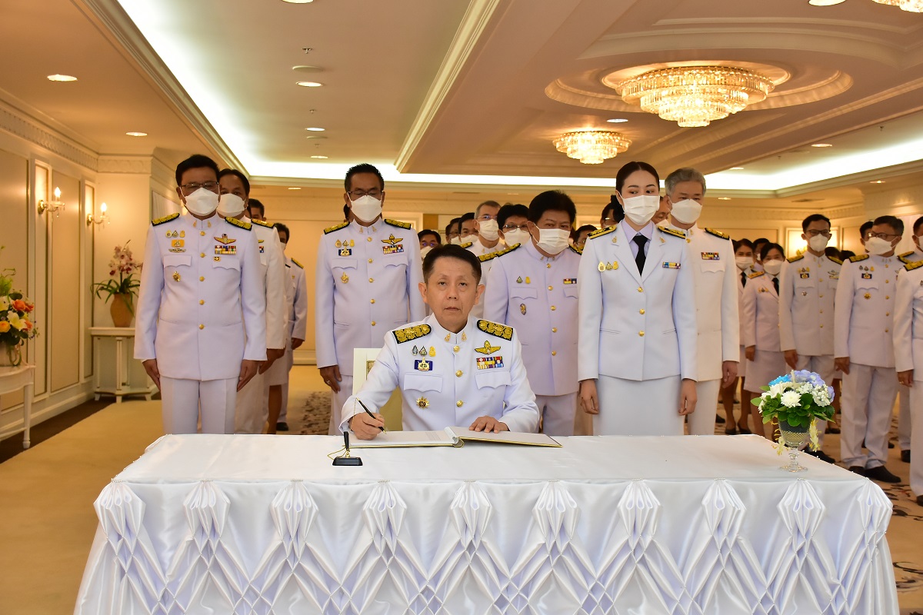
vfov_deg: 33.0
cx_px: 462
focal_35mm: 40
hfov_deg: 47.9
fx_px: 1038
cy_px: 308
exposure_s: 1/200
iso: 1600
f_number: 4
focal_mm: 27
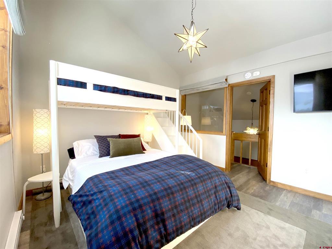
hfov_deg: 71.6
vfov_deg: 56.8
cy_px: 124
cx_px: 166
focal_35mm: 24
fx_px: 230
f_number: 1.78
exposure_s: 1/60
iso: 250
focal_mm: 6.86
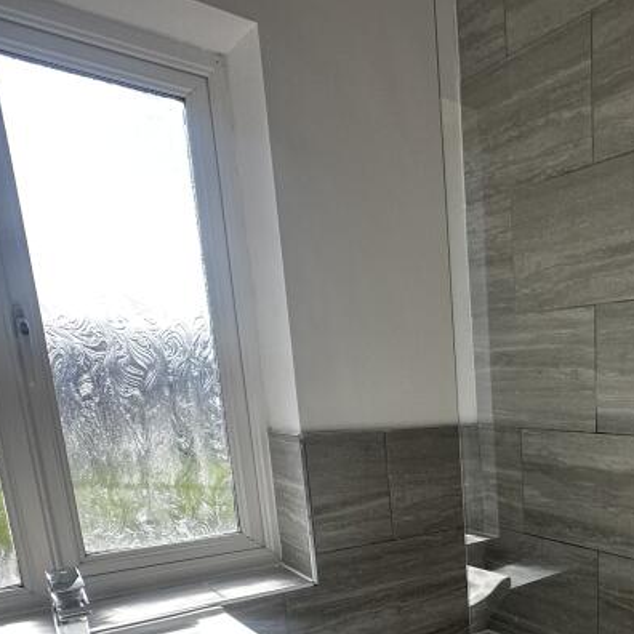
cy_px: 535
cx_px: 618
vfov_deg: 47.4
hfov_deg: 44.4
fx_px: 663
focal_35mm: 32
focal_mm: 2.22
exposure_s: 1/246
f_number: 2.2
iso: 40
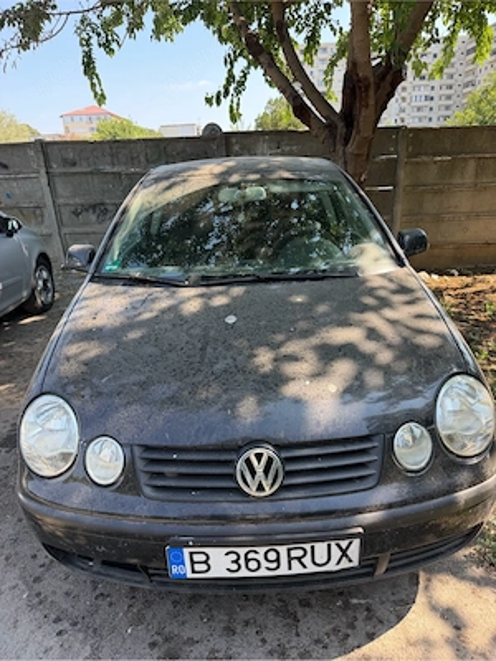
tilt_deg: -19.8
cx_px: 248
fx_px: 459
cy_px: 330
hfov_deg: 56.8
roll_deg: +2.1
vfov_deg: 71.6
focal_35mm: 24
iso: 100
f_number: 1.78
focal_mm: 6.76
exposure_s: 1/878
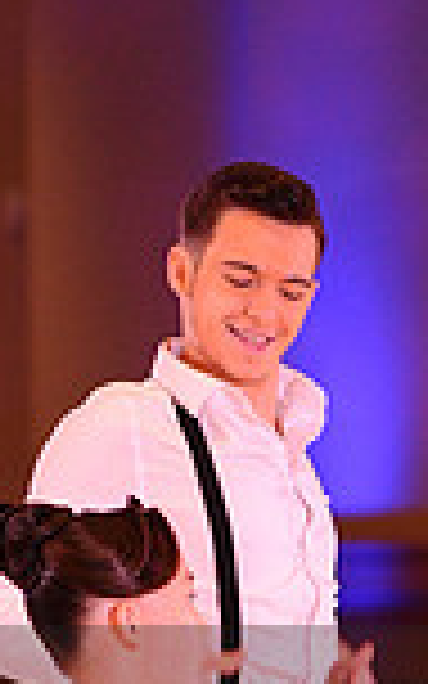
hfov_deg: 2.3
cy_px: 778
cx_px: 108
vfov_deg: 3.7
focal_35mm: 562
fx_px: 10489
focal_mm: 145
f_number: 5.6
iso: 1600
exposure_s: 1/250
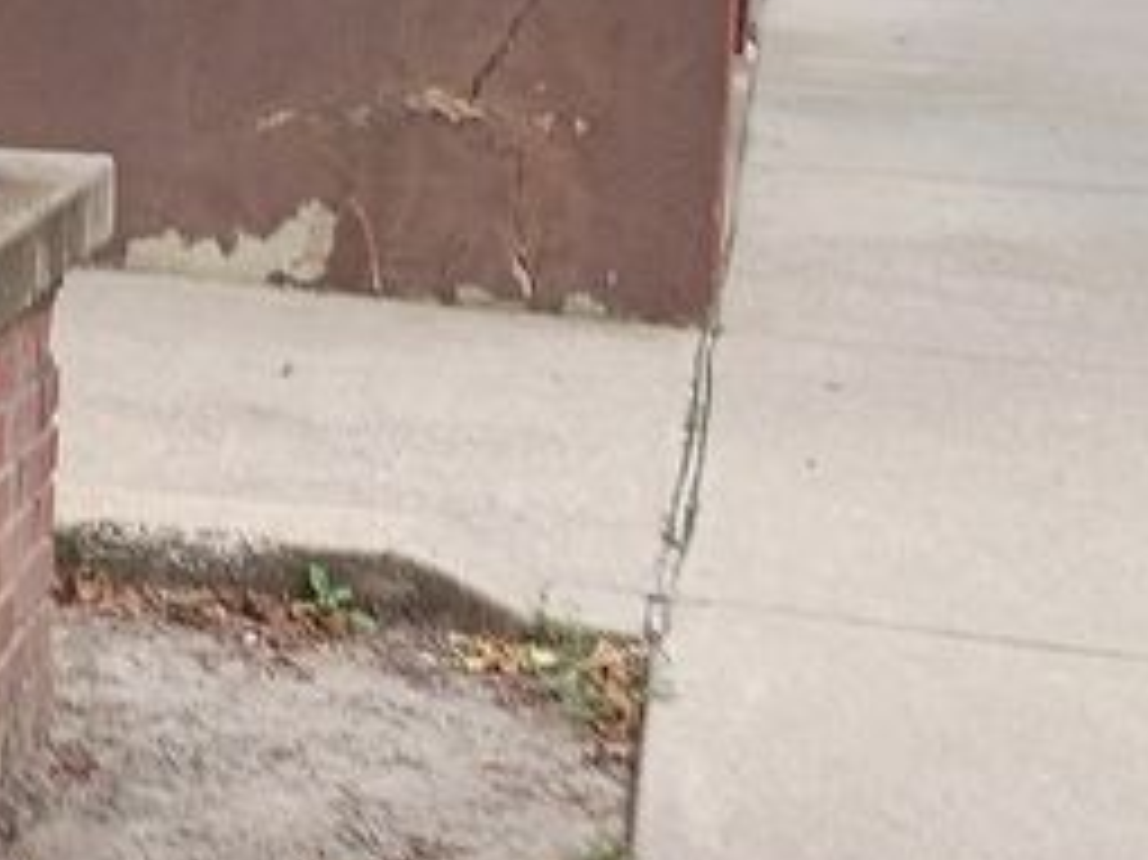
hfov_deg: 19.1
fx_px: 3016
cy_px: 252
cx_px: -536
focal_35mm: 91
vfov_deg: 16.2
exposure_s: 1/154
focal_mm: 4.27
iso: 100
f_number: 1.8
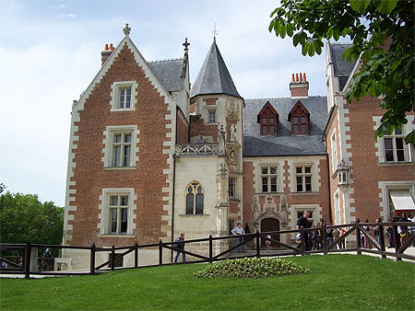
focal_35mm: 36
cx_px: 208
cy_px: 156
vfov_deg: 39.7
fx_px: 432
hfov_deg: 51.3
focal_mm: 6
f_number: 4.8
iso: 80
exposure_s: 1/575
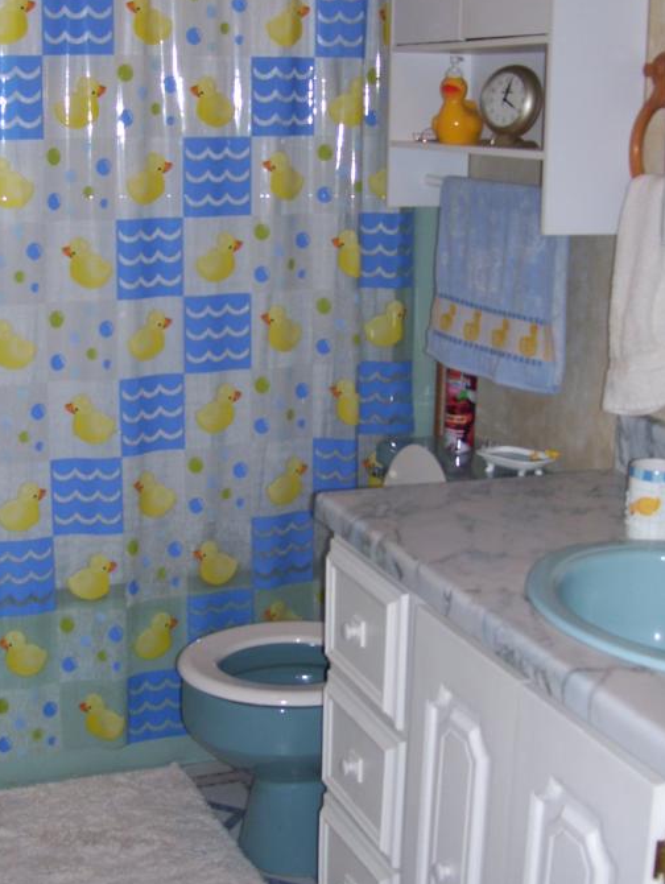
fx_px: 1406
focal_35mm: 55
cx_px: 272
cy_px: 425
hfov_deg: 26.6
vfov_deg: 34.9
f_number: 2.7
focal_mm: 6
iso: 80
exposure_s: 1/60
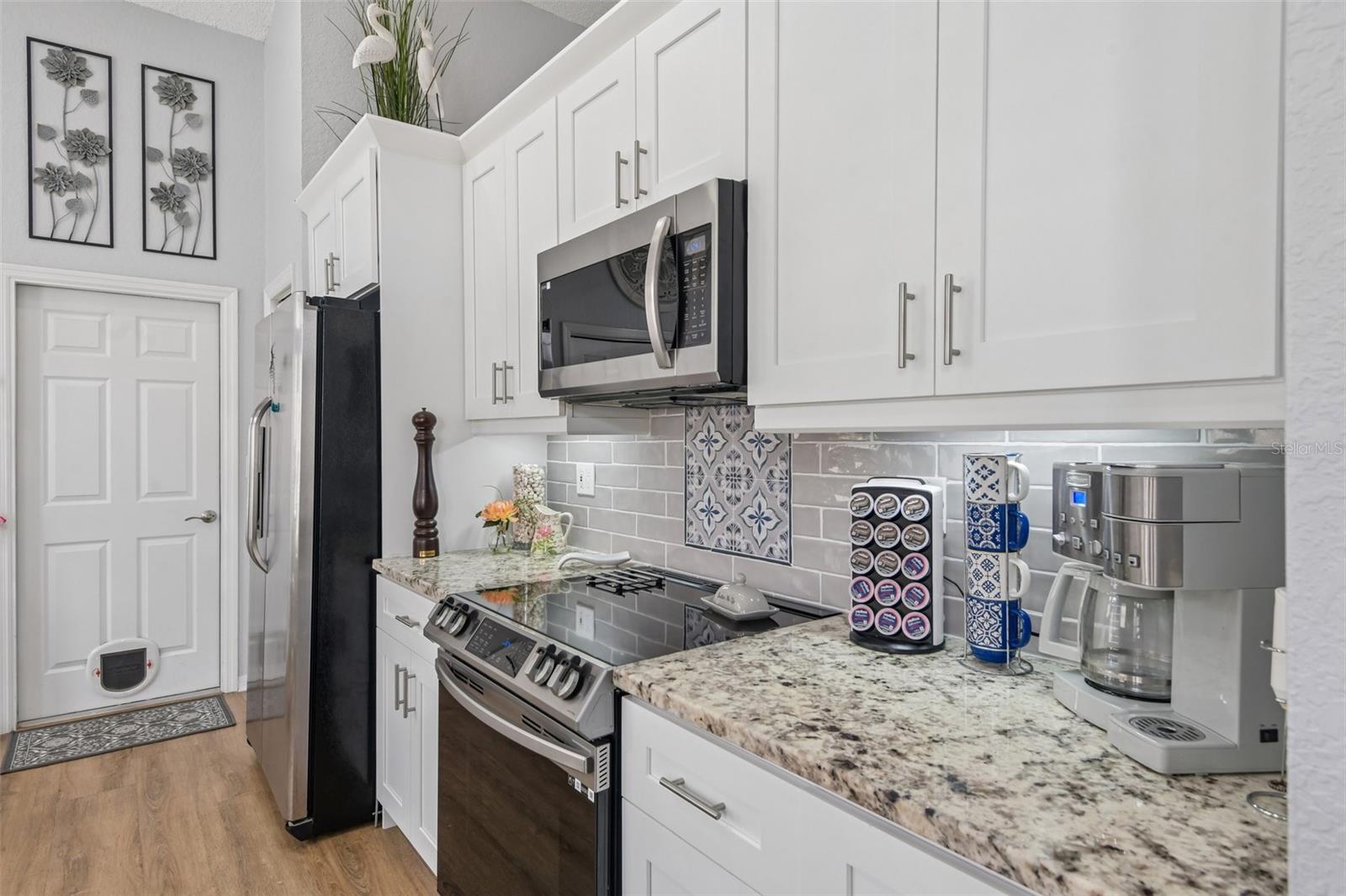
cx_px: 673
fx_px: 710
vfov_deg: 64.5
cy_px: 448
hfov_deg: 86.9
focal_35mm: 19
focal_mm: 19
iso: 400
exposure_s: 1/40
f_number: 8
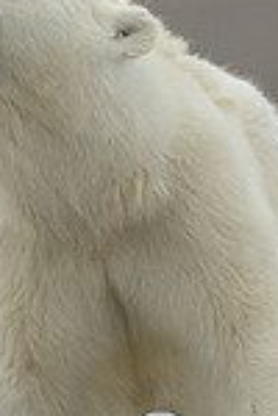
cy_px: -105
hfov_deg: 0.6
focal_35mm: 2397
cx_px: 8
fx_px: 27763
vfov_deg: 0.9
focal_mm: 500
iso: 1600
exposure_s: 1/2000
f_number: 7.1
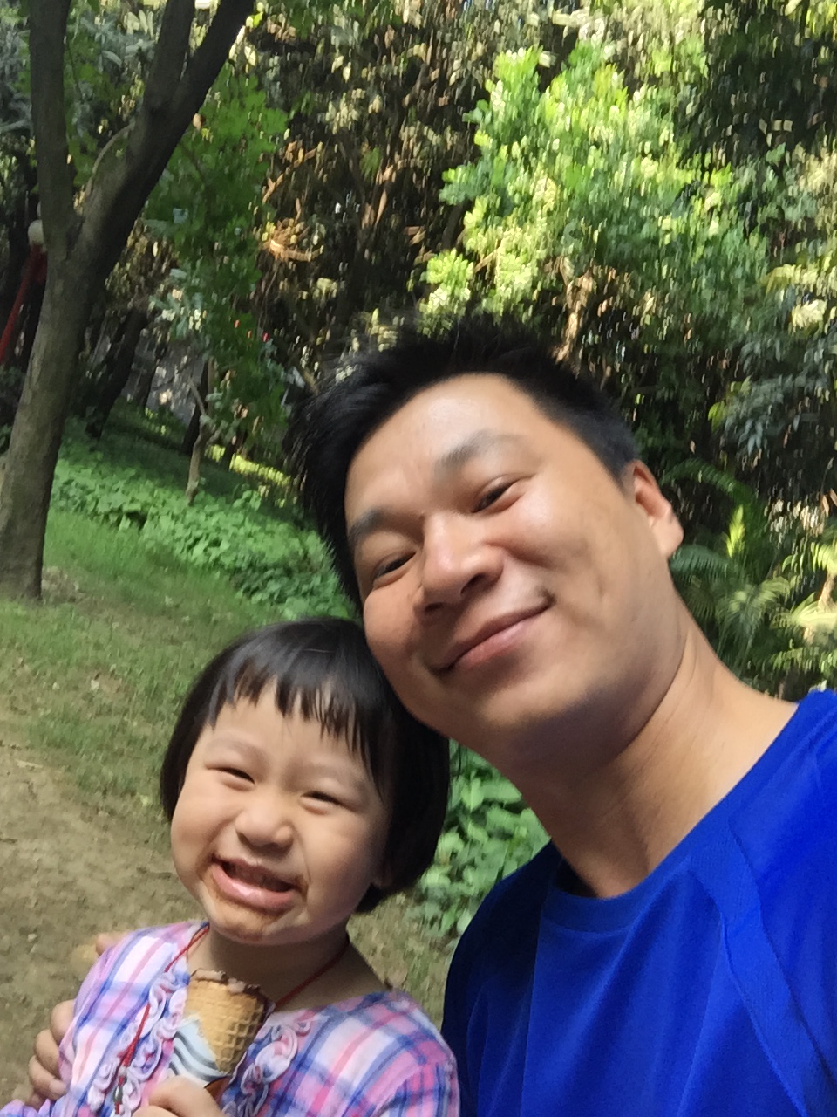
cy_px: 558
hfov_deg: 45.4
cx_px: 418
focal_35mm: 31
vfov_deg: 58.4
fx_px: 999
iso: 40
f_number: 2.2
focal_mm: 2.65
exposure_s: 1/40
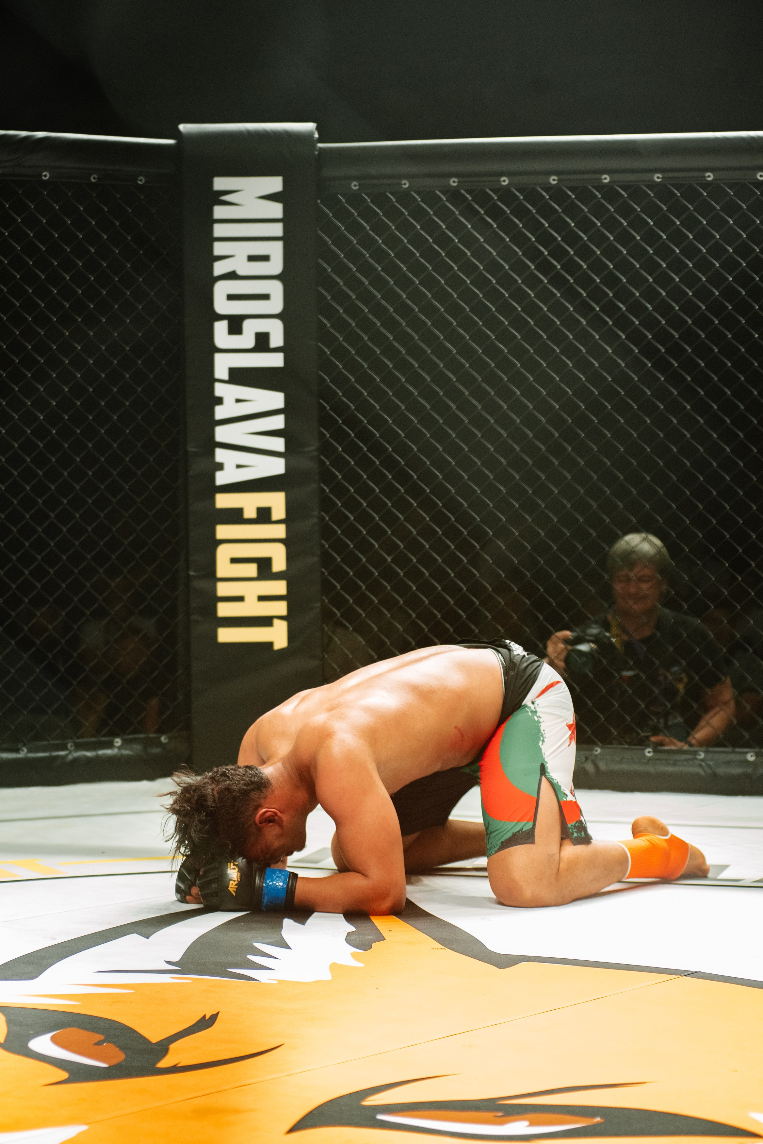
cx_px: 382
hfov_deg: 17.1
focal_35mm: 80
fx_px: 2541
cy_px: 572
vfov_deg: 25.4
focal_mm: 80
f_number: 4
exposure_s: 1/400
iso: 2000
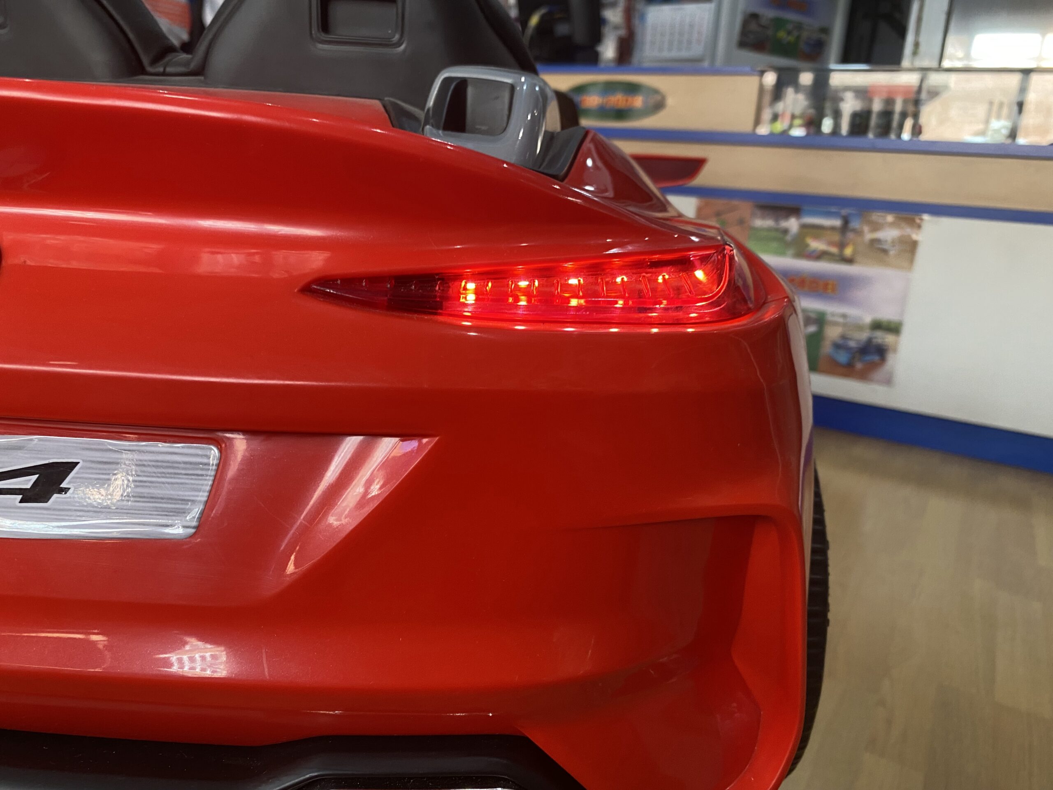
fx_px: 791
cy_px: 395
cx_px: 526
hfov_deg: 67.3
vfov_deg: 53.1
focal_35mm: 26
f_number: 1.8
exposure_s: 1/50
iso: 125
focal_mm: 4.25
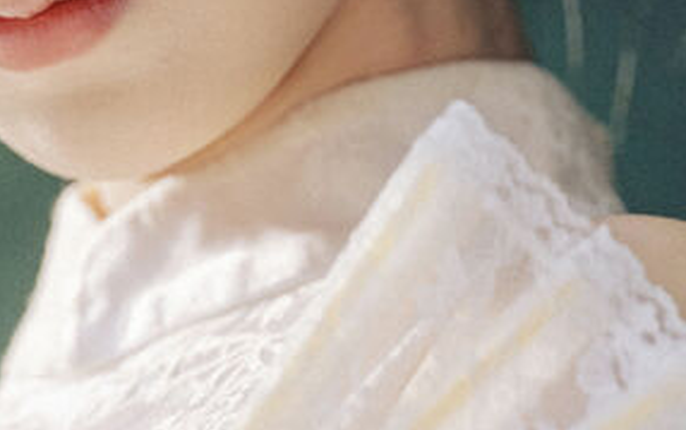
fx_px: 9651
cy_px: 567
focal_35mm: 516
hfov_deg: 4.1
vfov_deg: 2.5
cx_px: 110
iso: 320
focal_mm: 110
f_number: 2
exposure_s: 1/125
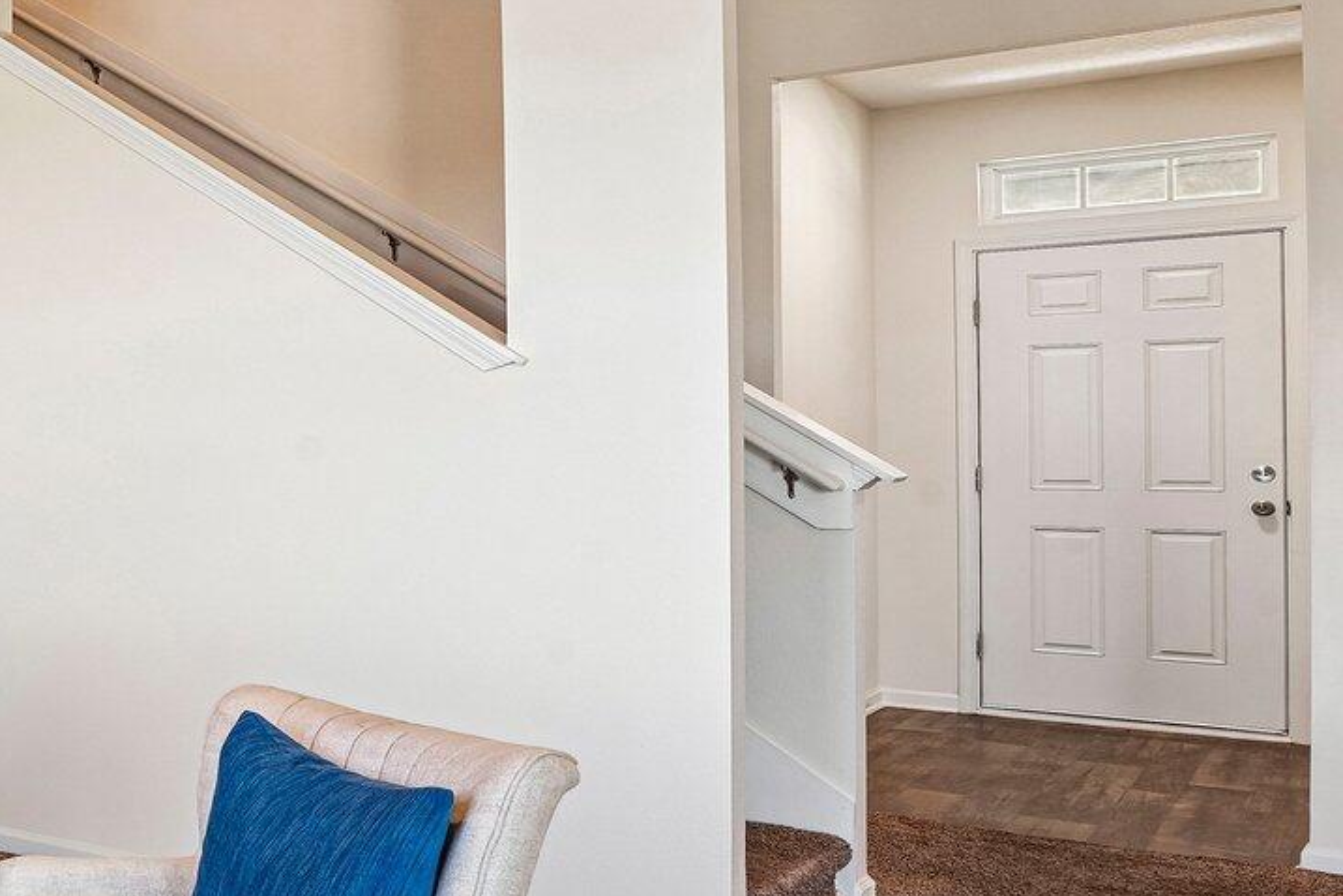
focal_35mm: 40
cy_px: 438
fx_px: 1492
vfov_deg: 33.4
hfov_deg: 31.6
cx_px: -543
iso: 100
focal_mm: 14
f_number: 11
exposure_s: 1/6
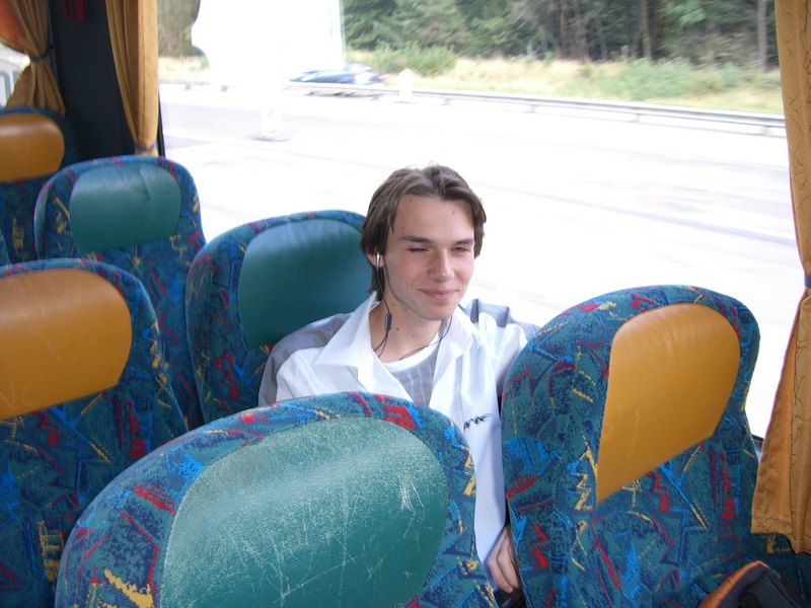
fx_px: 890
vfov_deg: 37.7
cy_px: 304
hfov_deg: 49.0
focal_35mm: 38
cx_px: 406
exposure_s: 1/60
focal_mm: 6.2
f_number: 2.7
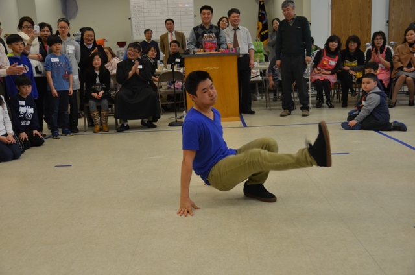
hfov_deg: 45.0
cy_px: 138
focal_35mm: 44
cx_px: 208
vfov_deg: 30.7
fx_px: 500
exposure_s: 1/60
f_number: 4
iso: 450
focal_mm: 29
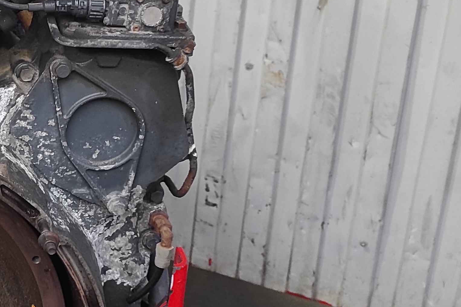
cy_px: 80
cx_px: -102
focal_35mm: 79
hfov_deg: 23.3
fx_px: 1011
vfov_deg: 17.2
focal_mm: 5.43
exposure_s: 1/50
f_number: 1.89
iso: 337
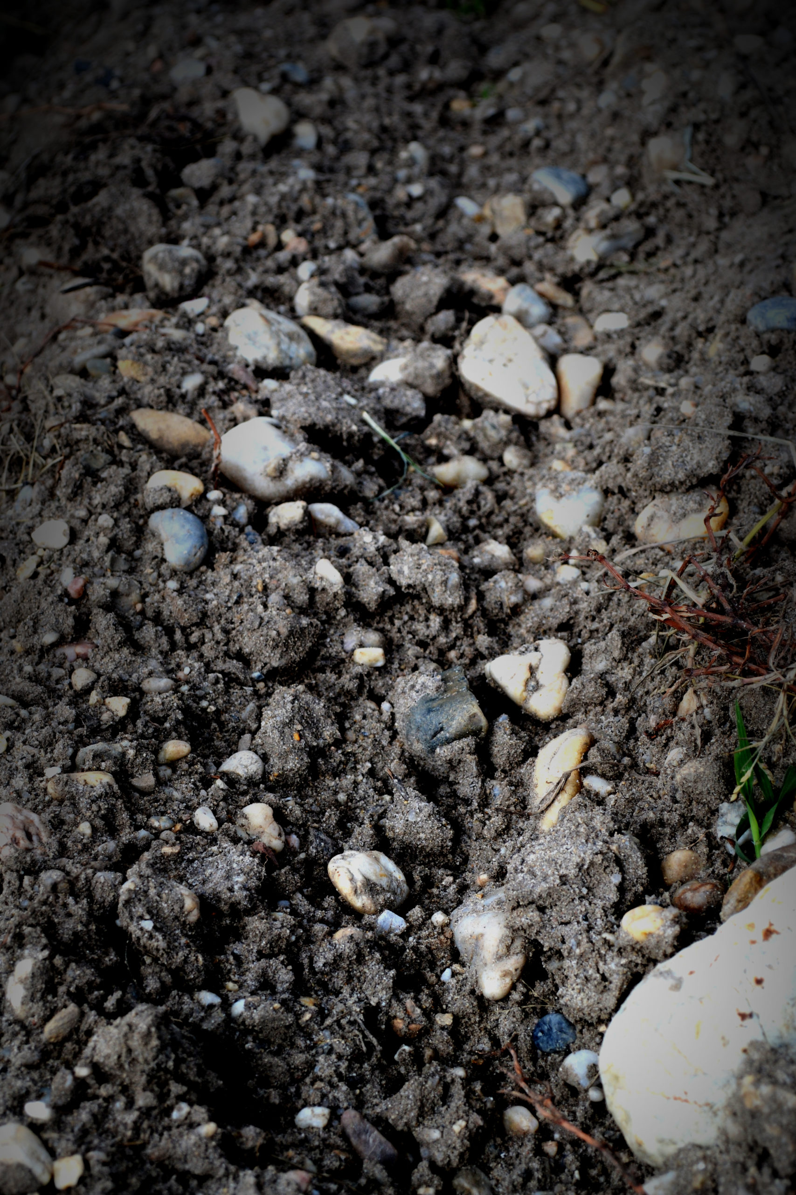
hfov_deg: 16.6
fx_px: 2736
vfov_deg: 24.6
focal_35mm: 82
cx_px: 398
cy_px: 598
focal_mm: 55
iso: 200
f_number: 8
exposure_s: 1/320
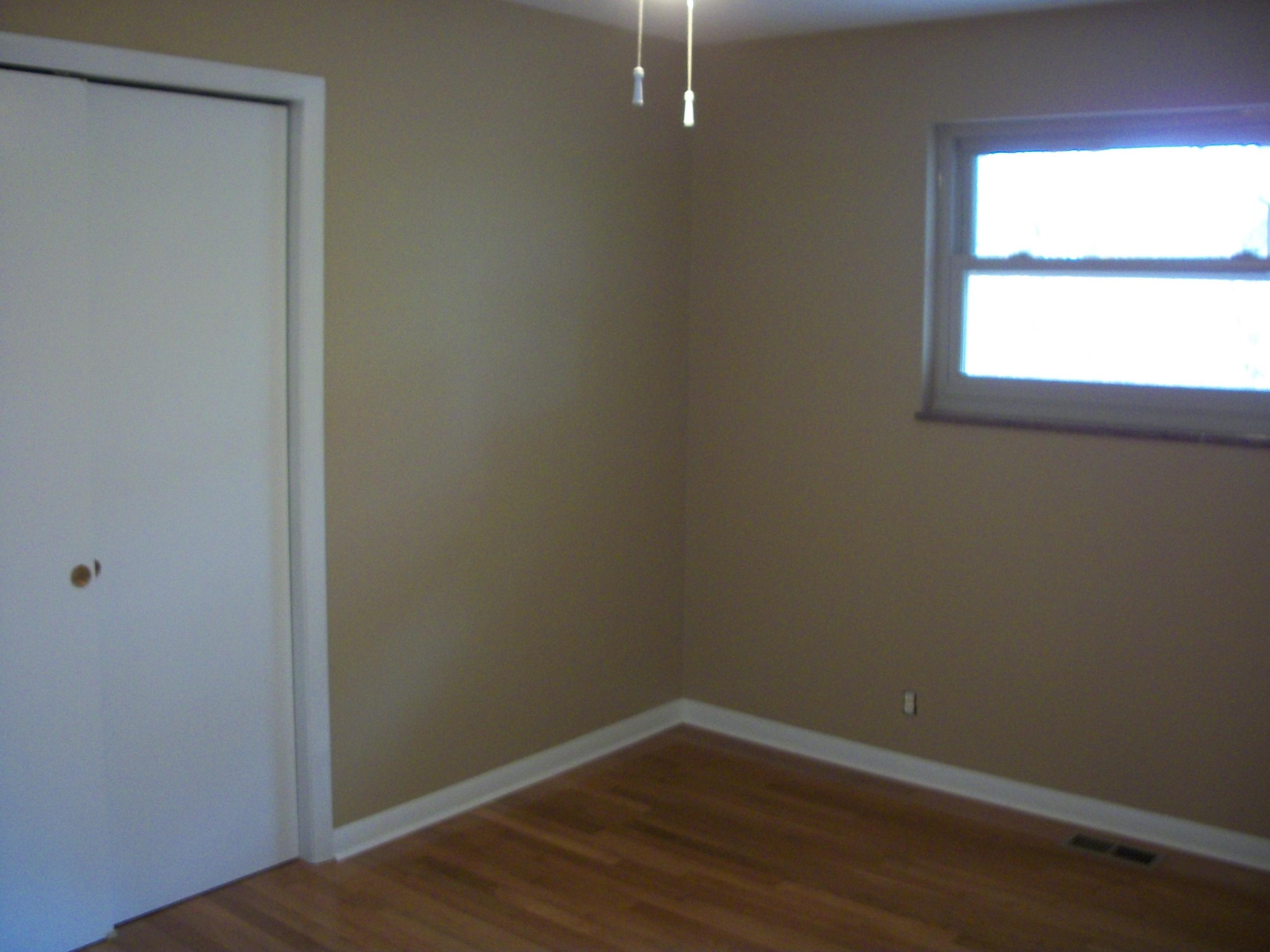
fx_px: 1284
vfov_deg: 40.7
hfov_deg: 52.6
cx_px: 635
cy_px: 476
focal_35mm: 35
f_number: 3.1
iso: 250
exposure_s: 1/8
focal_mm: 6.3
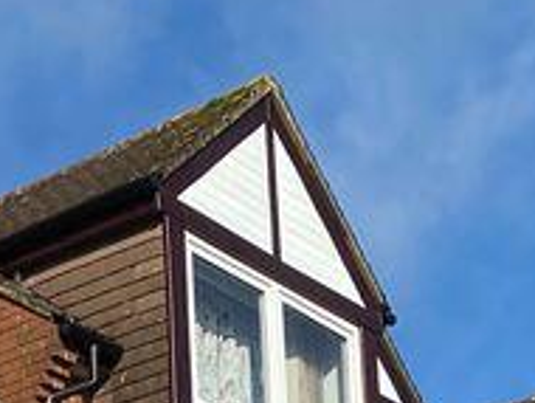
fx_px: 2166
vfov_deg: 9.6
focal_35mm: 140
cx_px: 59
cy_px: 913
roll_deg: +2.3
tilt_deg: +9.9
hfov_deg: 14.0
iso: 32
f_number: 1.8
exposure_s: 1/3205
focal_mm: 4.25
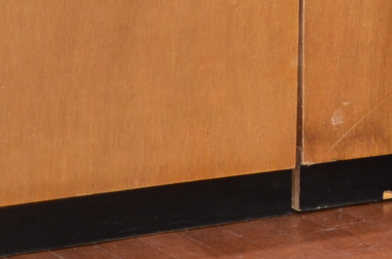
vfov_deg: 6.8
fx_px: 2064
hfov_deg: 9.7
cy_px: -346
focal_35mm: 190
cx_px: 928
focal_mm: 26
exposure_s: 1/60
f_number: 4
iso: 400
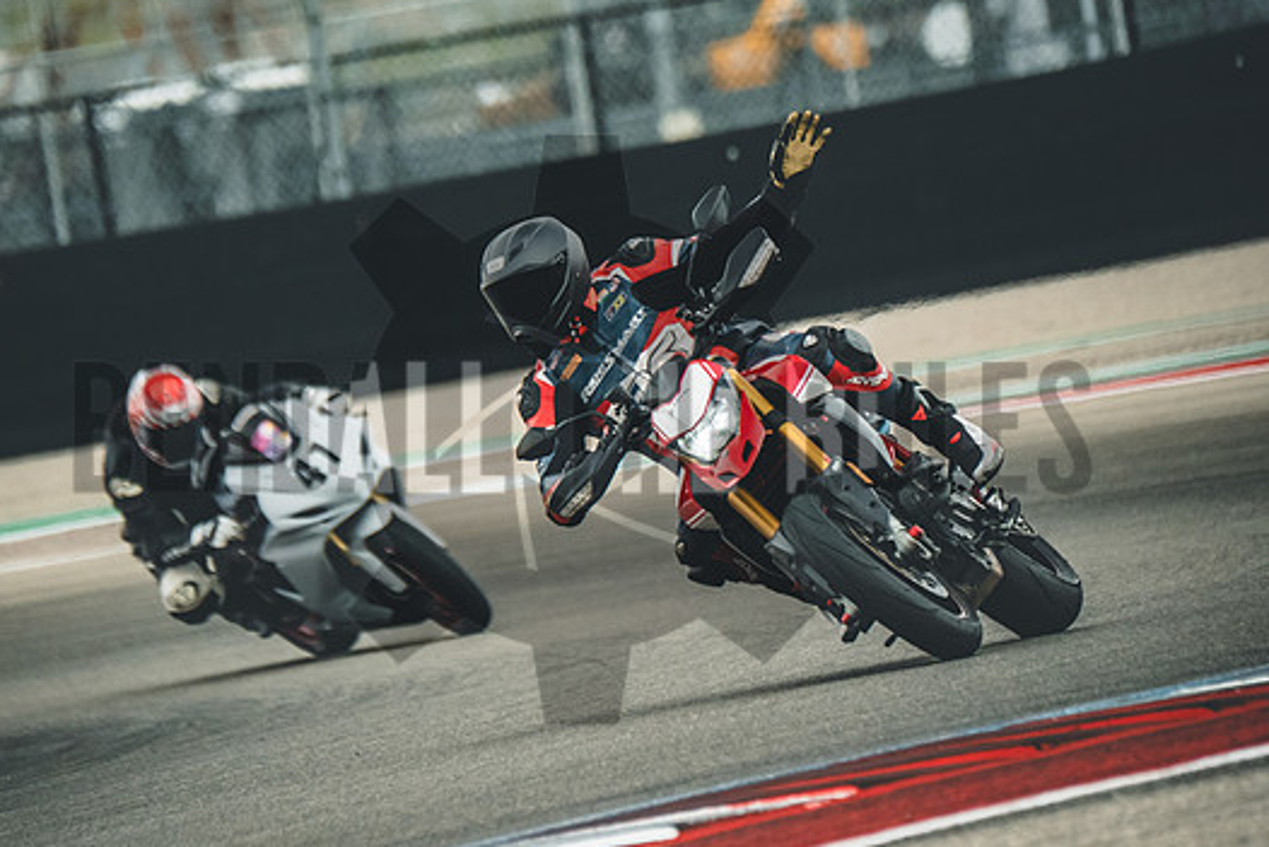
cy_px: 431
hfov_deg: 3.1
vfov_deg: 2.1
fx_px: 23305
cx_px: 581
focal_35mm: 661
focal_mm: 400
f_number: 5.6
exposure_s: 1/2000
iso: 2500
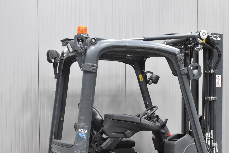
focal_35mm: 65
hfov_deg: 30.9
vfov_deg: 20.7
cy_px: 129
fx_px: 413
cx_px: 145
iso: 1600
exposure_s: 1/25
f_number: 4.5
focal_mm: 25
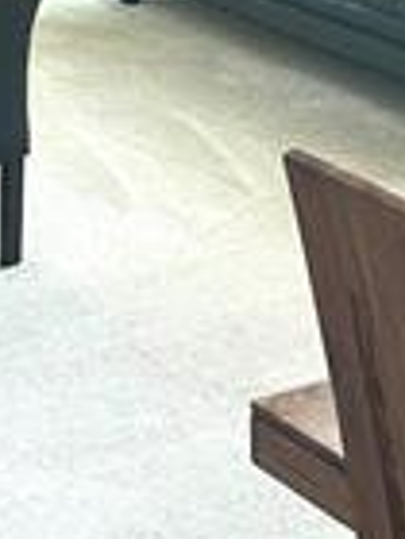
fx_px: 2231
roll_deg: -0.3
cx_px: 289
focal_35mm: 143
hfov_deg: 10.4
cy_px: -362
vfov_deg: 12.8
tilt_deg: -3.9
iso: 50
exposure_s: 1/121
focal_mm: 5.7
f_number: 1.5
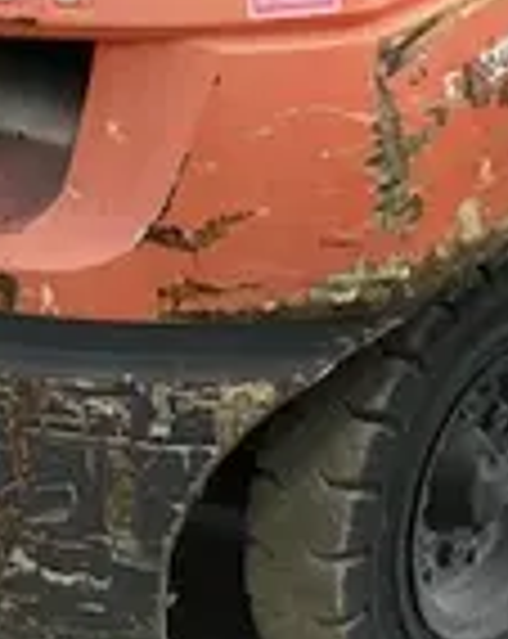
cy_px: -133
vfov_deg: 17.3
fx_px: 1999
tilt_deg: -14.9
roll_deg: +3.1
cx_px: 360
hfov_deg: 14.4
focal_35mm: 106
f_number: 1.8
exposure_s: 1/30
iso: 40
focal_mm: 3.99
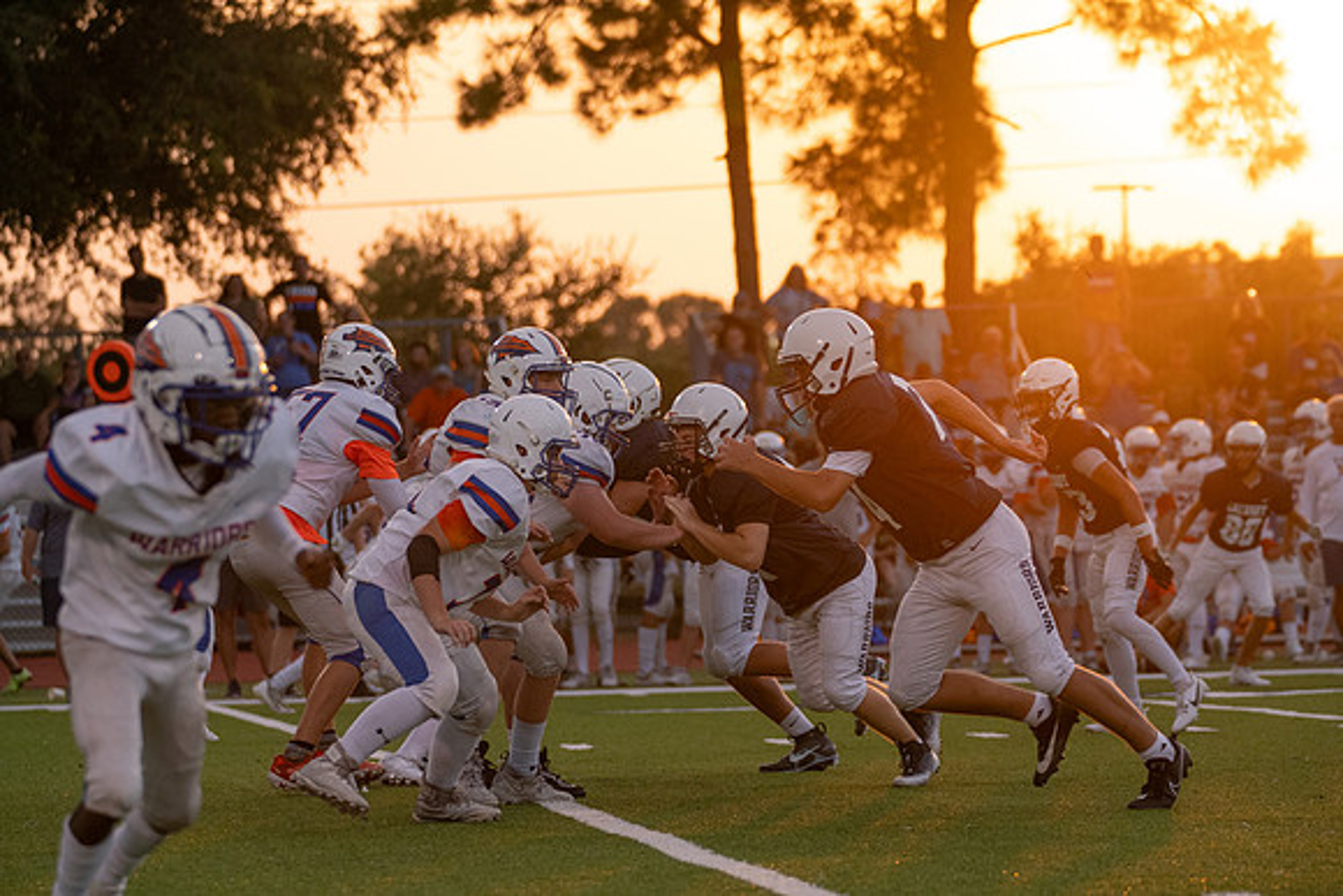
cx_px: 672
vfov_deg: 6.2
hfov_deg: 9.3
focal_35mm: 222
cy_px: 448
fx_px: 8283
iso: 1250
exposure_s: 1/1250
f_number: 5.6
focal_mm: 222
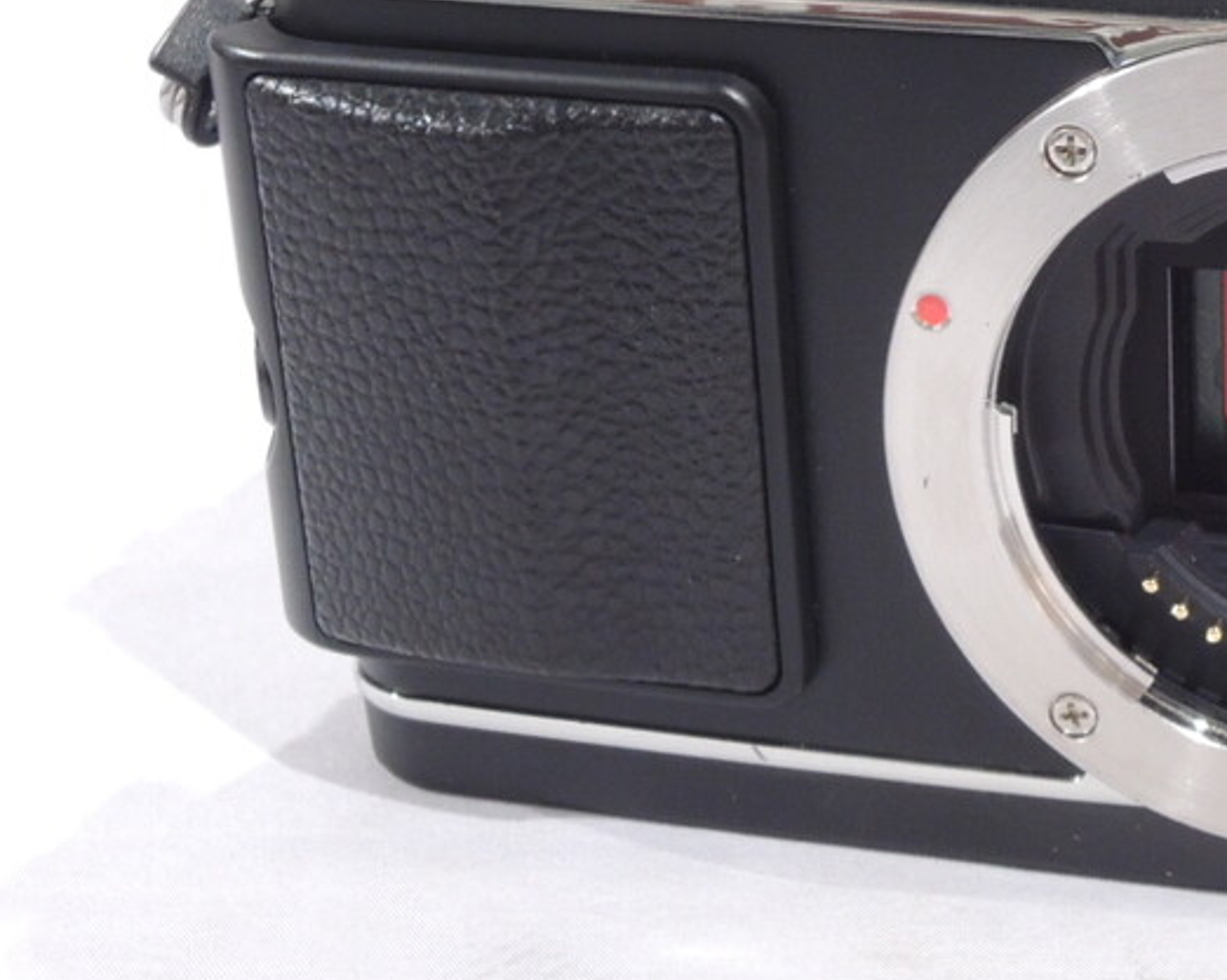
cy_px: 343
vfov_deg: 15.2
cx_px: 1234
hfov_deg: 18.5
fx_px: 3666
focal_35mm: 101
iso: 400
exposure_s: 1/30
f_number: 5
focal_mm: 8.1
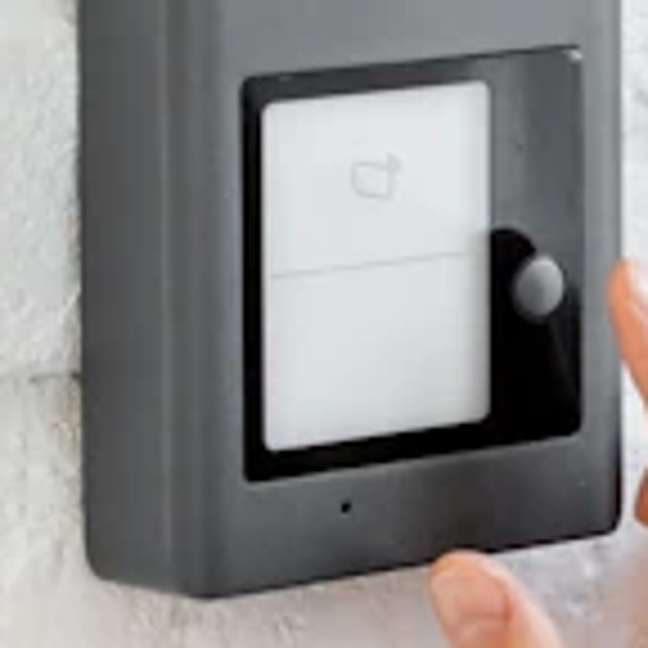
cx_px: 477
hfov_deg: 7.1
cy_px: -142
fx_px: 5252
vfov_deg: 7.0
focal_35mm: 248
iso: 320
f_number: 2.2
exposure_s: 1/125
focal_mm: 35
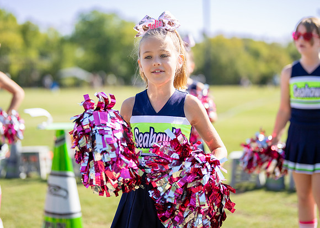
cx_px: 152
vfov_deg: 21.6
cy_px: 93
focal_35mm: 66
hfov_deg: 29.9
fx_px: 599
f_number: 1.2
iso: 250
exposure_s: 1/10000
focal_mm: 50
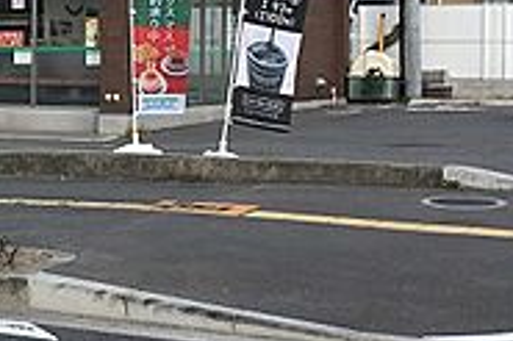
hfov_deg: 19.3
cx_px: -150
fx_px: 1395
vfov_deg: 13.9
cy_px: 60
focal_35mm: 98
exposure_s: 1/1054
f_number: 2.2
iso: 25
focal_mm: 4.15
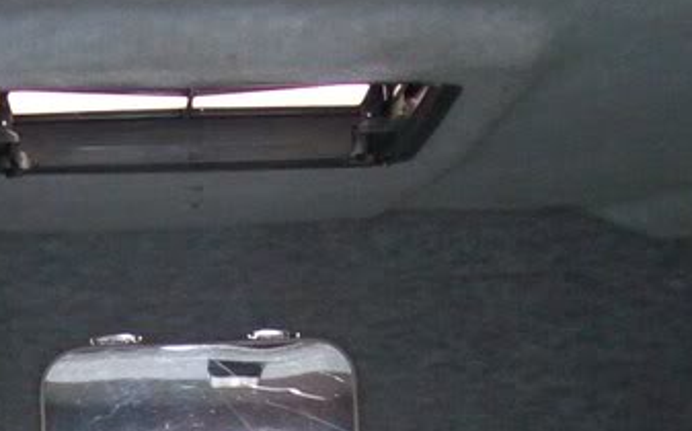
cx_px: 88
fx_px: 2186
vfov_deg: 10.9
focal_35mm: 116
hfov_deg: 17.8
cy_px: 611
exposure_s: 1/64
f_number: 2.7
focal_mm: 6
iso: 200
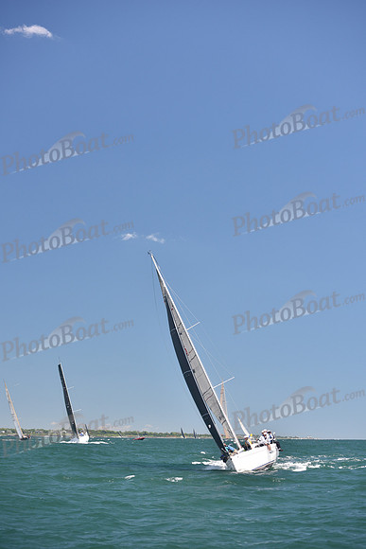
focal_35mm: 70
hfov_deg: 19.5
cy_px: 274
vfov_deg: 28.8
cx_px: 183
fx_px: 1067
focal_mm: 70
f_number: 4.5
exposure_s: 1/800
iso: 320
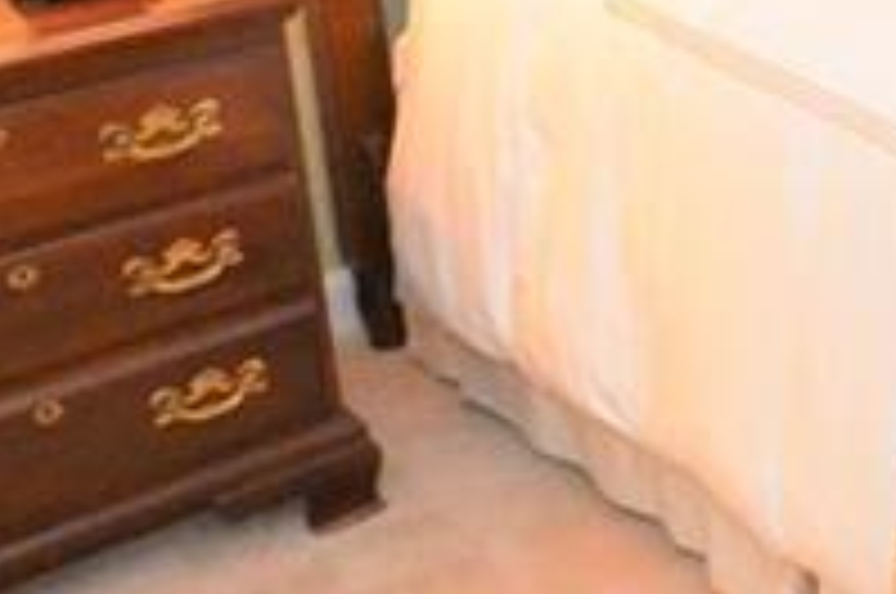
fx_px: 1913
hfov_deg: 20.5
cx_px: 1504
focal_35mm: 77
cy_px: -182
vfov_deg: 16.6
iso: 4000
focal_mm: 10
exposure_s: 1/60
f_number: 10
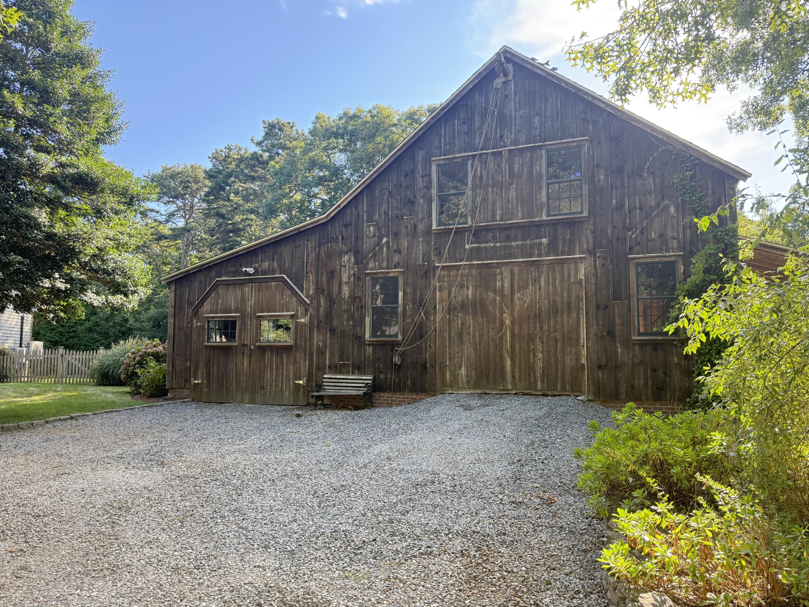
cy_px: 304
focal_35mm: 24
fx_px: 561
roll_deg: -0.3
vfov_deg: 56.8
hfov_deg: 71.6
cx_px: 404
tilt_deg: +5.4
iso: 100
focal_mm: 6.76
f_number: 1.78
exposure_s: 1/245
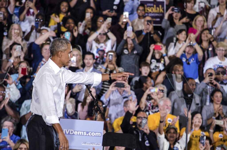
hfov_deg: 6.6
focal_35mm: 315
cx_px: 114
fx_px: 1982
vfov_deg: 4.3
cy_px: 75
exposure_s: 1/320
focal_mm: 210
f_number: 5.3
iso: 1600
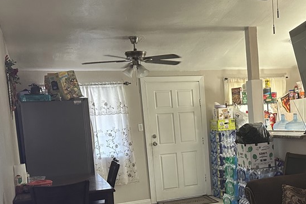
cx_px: 223
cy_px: 160
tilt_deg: -5.4
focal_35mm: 47
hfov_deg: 40.9
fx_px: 400
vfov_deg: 28.1
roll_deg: +2.9
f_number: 1.78
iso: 500
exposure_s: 1/60
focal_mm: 6.86
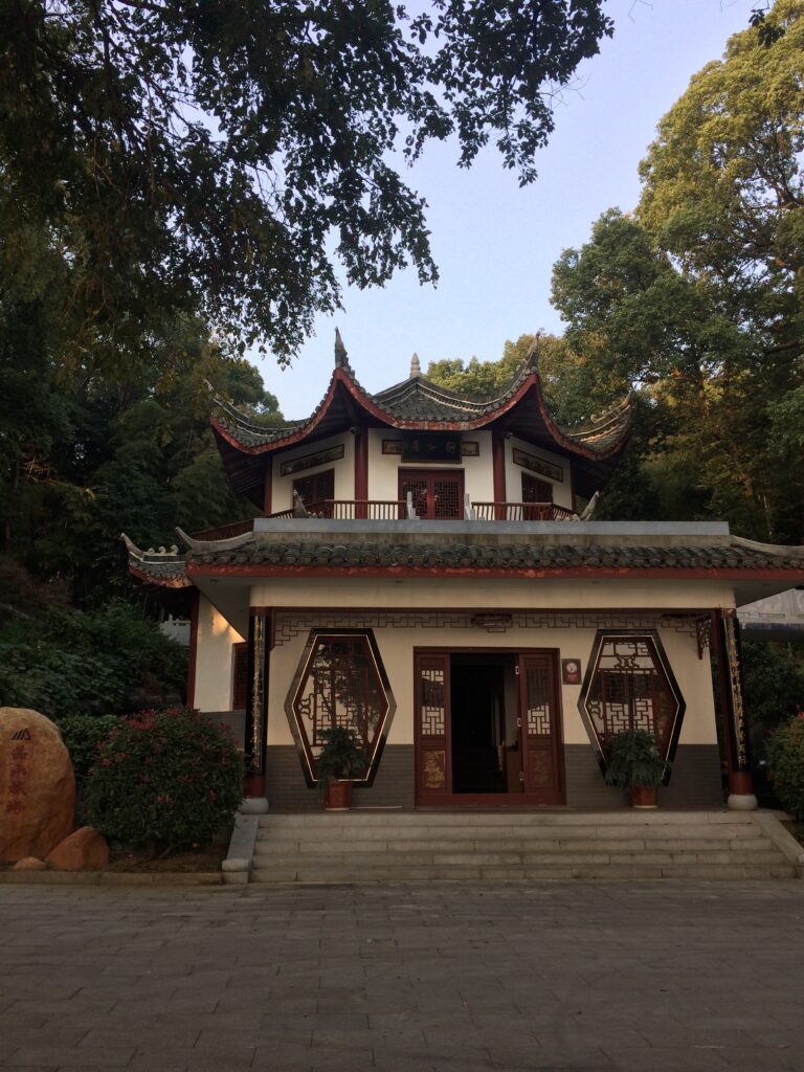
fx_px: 898
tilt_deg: +11.5
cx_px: 402
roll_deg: +0.5
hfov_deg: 48.2
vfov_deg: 61.7
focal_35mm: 29
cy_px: 536
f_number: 2.2
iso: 32
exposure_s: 1/351
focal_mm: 4.15
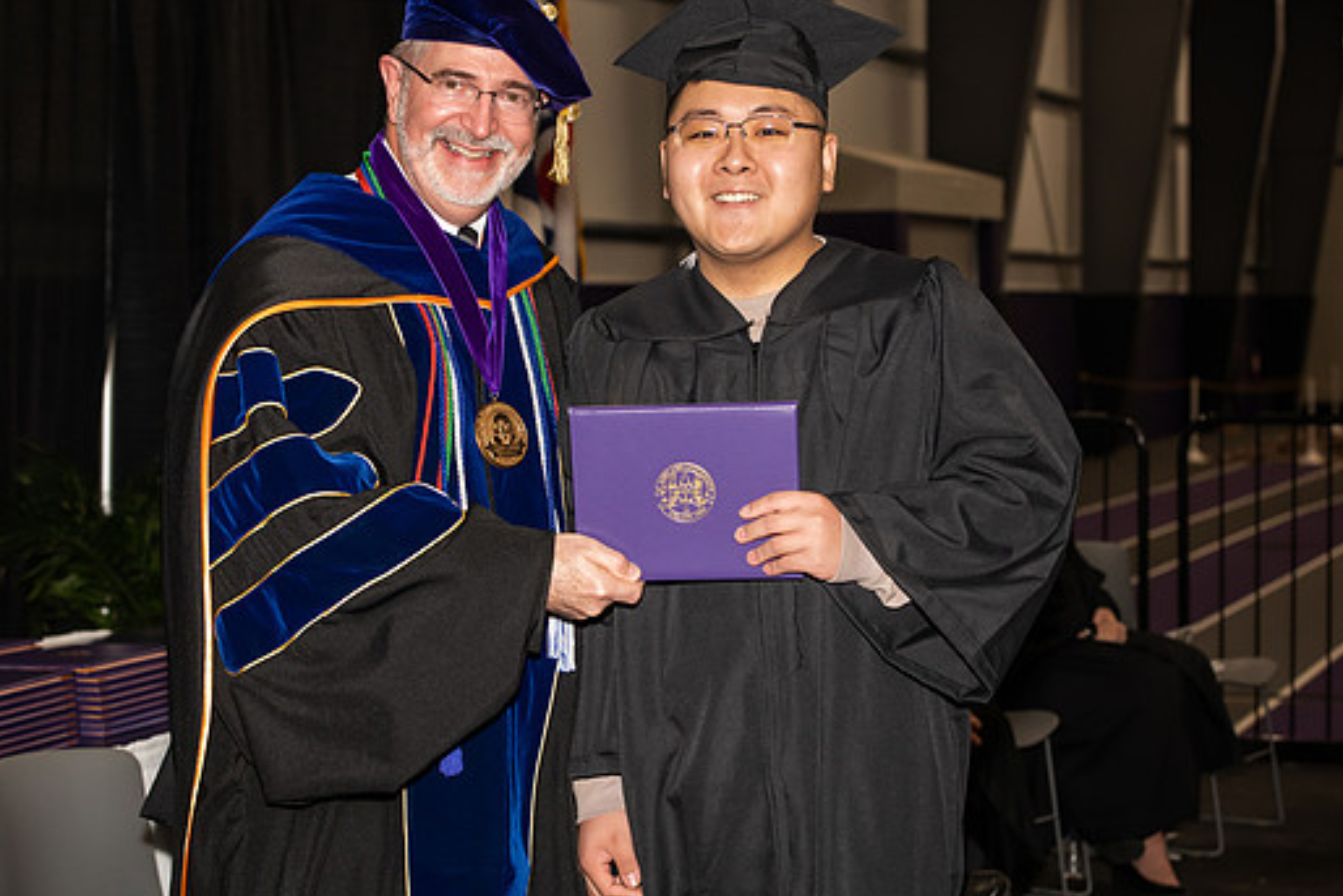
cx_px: 609
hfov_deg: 25.7
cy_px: 414
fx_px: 2948
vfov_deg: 17.3
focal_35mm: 79
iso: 1000
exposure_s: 1/200
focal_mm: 70
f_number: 5.6
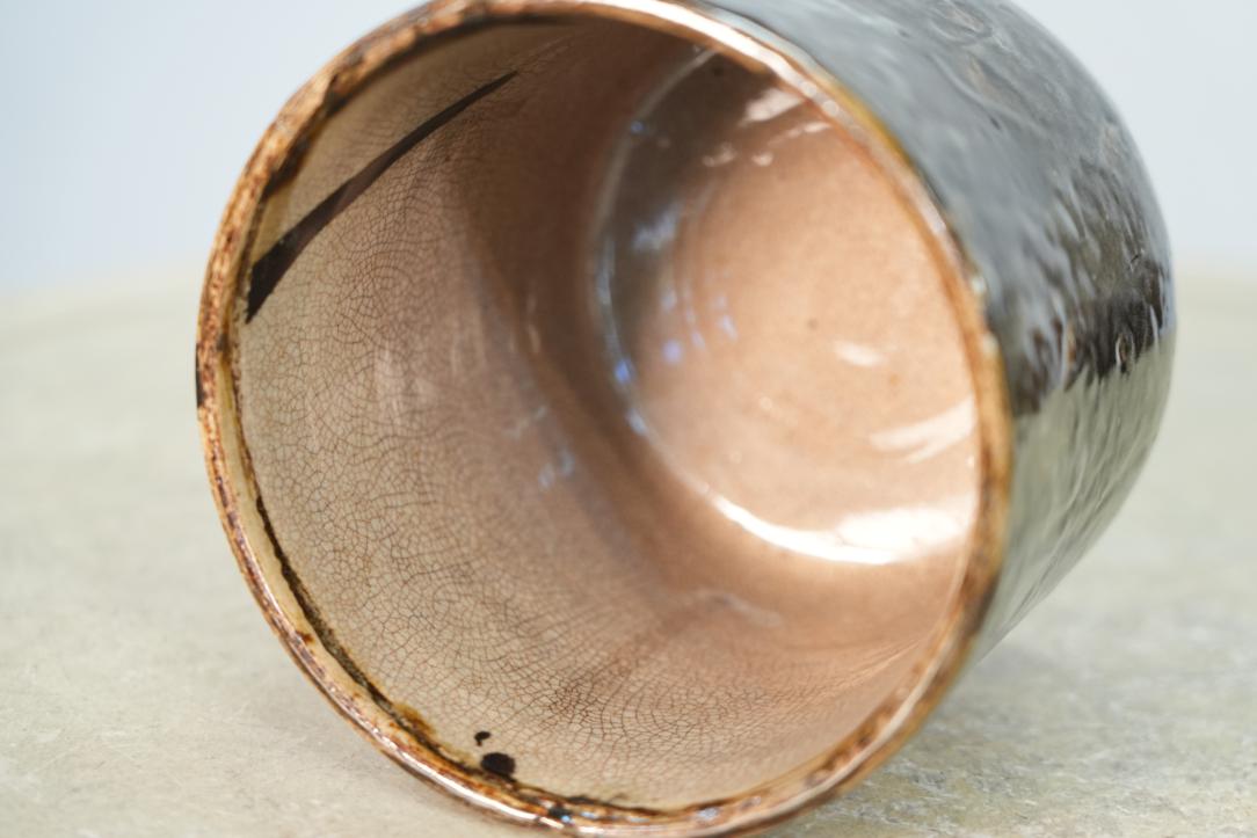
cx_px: 628
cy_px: 419
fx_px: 3666
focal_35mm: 105
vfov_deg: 13.0
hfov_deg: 19.5
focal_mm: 105
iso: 2500
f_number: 4
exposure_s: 1/125
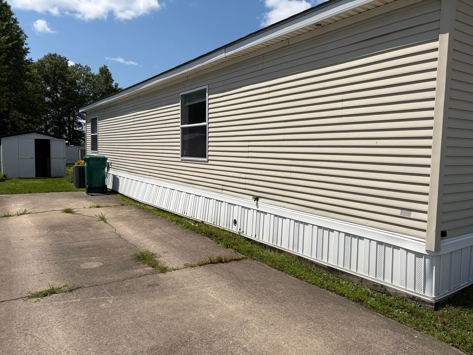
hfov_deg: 67.3
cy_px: 178
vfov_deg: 53.1
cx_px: 236
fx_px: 355
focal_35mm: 26
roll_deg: -0.6
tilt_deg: -3.9
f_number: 1.6
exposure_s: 1/8850
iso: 50
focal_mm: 5.96
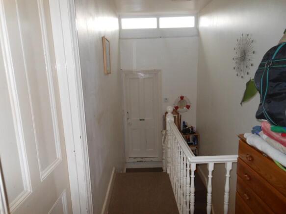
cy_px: 107
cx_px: 143
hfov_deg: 69.4
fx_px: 207
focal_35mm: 25
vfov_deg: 54.9
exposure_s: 1/25
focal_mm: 4.5
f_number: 3.2
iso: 200
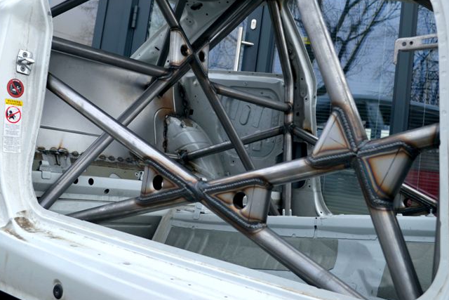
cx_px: 203
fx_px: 599
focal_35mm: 48
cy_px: 86
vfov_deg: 27.8
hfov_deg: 41.1
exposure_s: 1/125
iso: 140
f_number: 5.6
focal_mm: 20
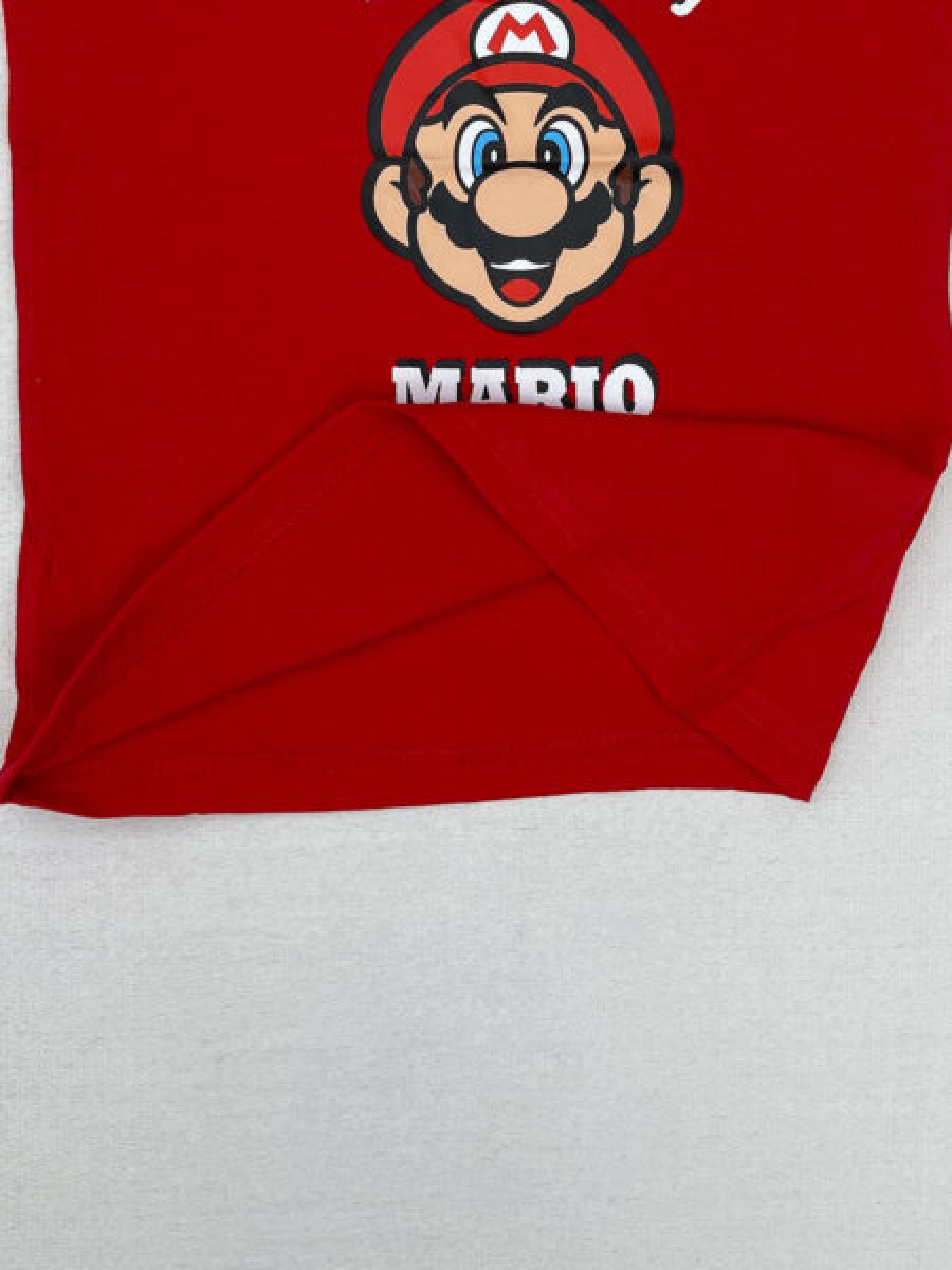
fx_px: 917
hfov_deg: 54.9
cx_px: 476
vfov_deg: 69.4
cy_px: 635
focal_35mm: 25
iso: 32
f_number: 1.6
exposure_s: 1/170
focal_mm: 5.1
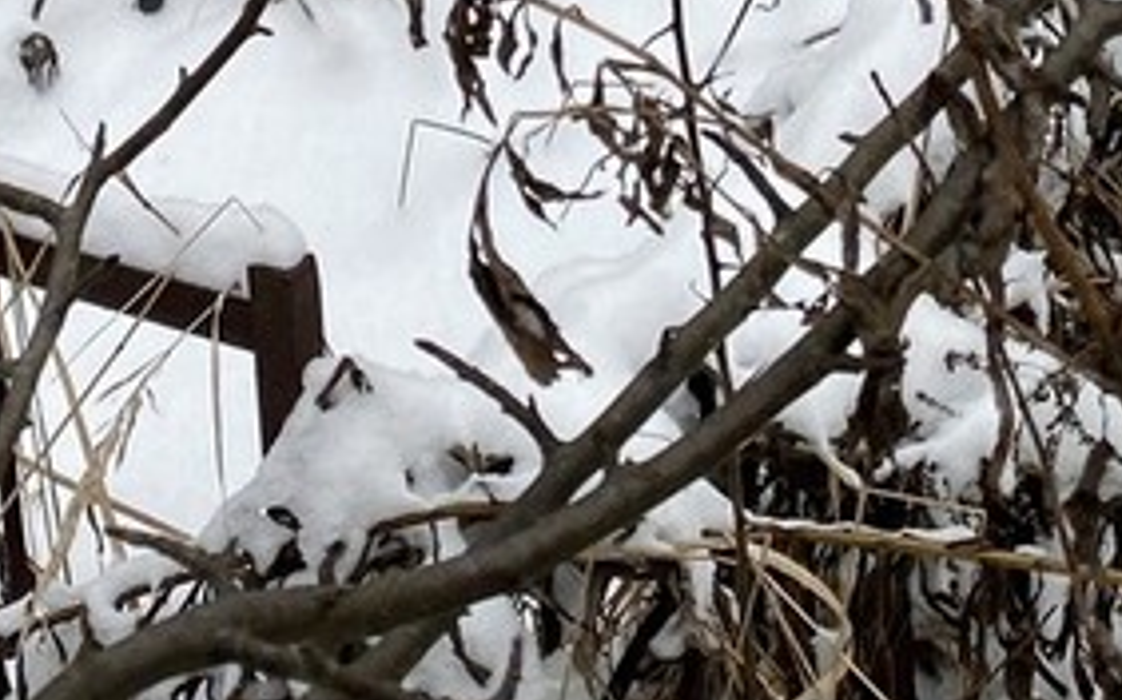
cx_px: 525
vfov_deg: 11.8
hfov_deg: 20.8
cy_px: -664
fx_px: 3057
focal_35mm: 100
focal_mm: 4.25
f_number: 1.8
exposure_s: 1/458
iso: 32
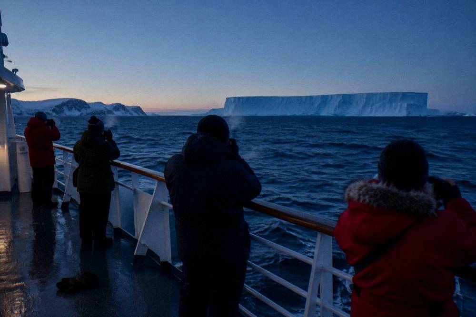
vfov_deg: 33.4
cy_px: 158
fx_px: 529
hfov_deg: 48.5
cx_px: 238
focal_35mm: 40
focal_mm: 40
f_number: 2.8
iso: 4000
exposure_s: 1/125
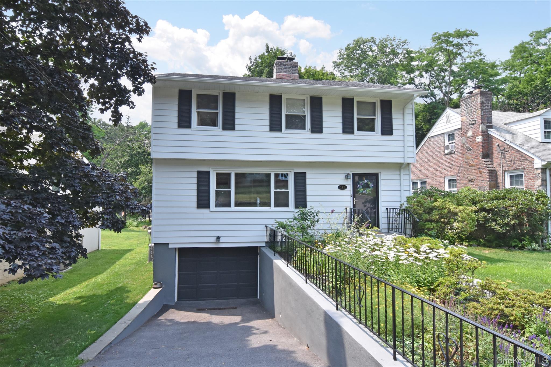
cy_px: 184
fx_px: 298
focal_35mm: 20
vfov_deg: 63.2
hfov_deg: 85.4
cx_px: 276
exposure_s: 1/200
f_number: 14
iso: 640
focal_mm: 13
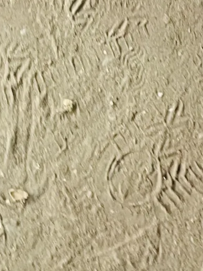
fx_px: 970
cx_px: 250
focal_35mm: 124
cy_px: -379
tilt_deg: -68.7
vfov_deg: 12.5
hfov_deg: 11.7
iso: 250
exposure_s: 1/58
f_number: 1.6
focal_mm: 5.1
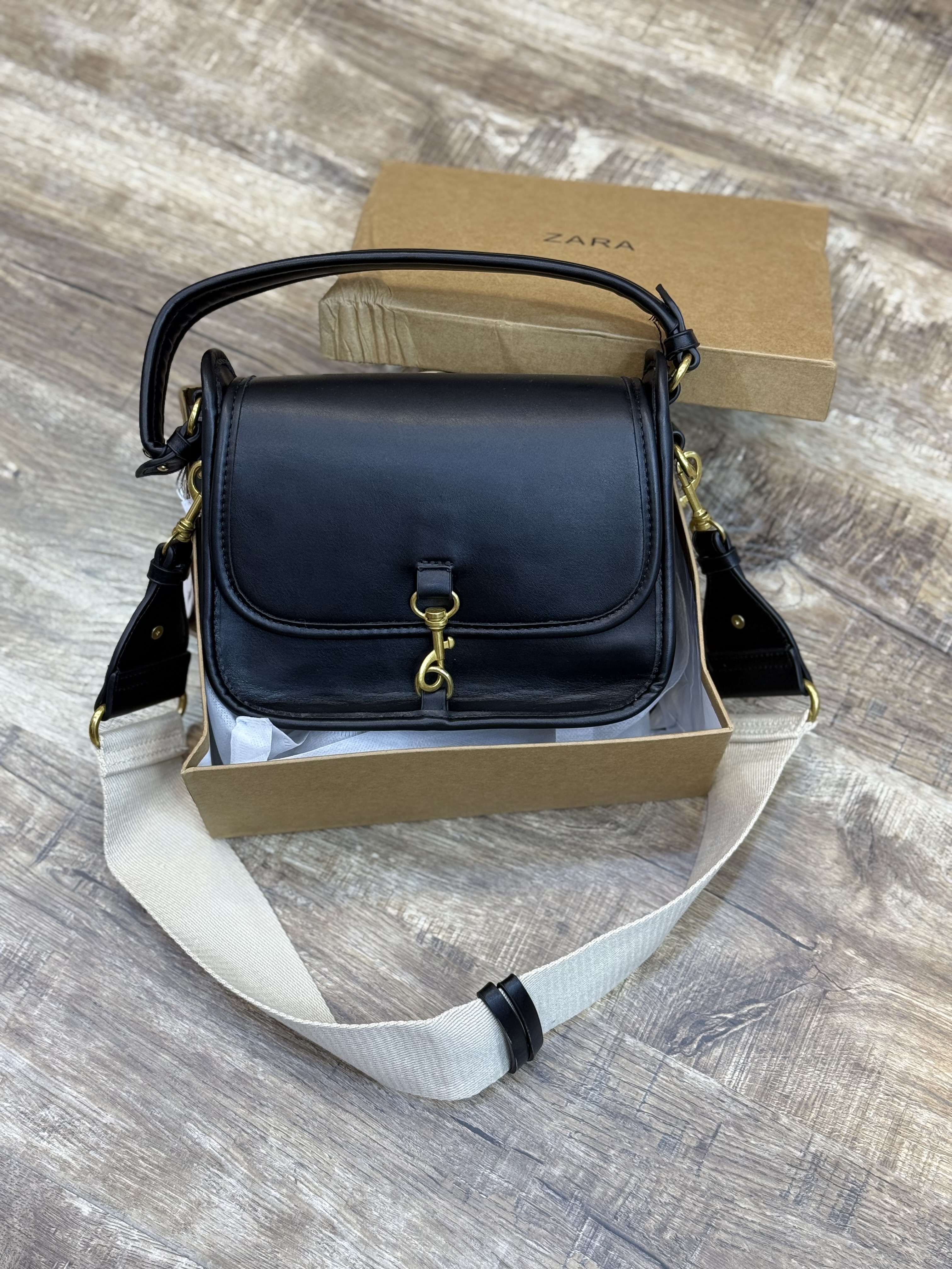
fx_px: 1760
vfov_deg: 39.7
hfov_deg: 30.3
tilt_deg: -64.5
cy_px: 634
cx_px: 476
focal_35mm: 48
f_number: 1.78
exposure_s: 1/100
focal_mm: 6.76
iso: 64
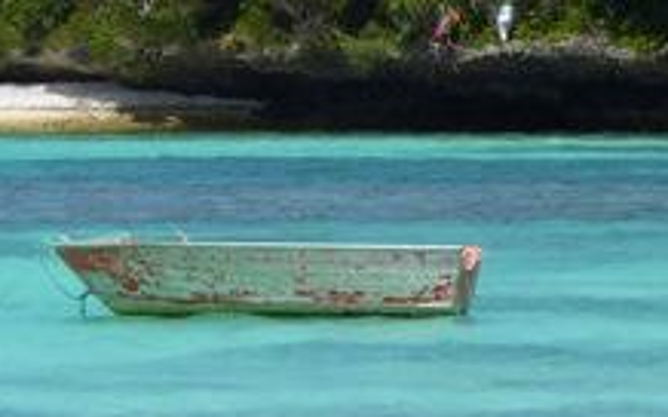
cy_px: 74
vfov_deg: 2.8
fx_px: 8570
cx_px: 254
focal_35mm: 471
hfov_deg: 4.5
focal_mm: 39.7
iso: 80
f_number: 5.6
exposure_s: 1/500
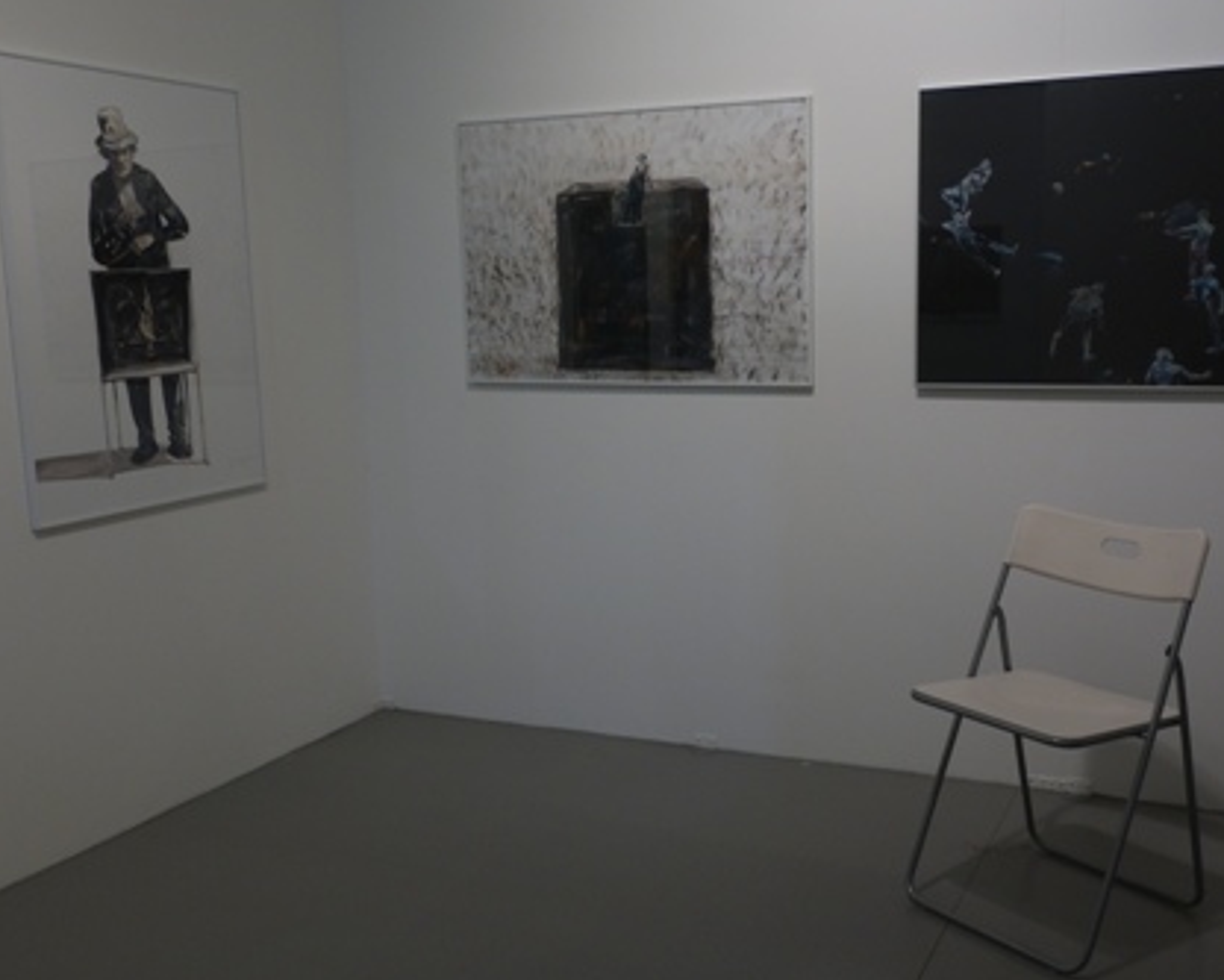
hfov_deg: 50.1
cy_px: 486
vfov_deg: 41.2
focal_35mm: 36
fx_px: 1304
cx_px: 691
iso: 250
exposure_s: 1/30
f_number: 6.3
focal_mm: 10.4
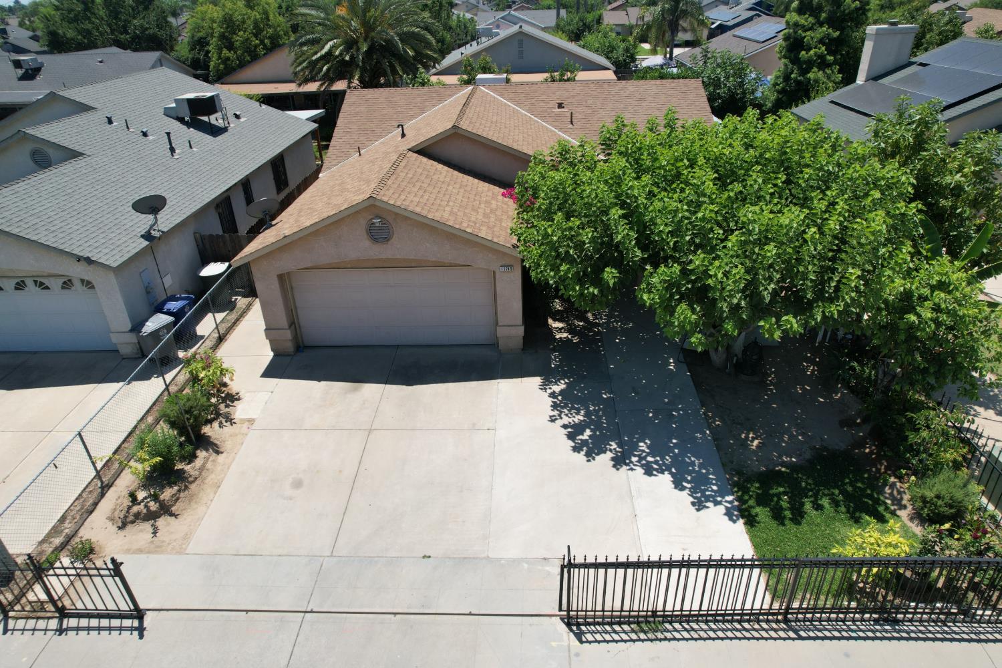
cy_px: 334
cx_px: 501
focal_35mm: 22
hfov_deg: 78.6
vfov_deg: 57.2
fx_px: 612
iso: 100
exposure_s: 1/2000
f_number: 2.8
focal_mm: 8.38
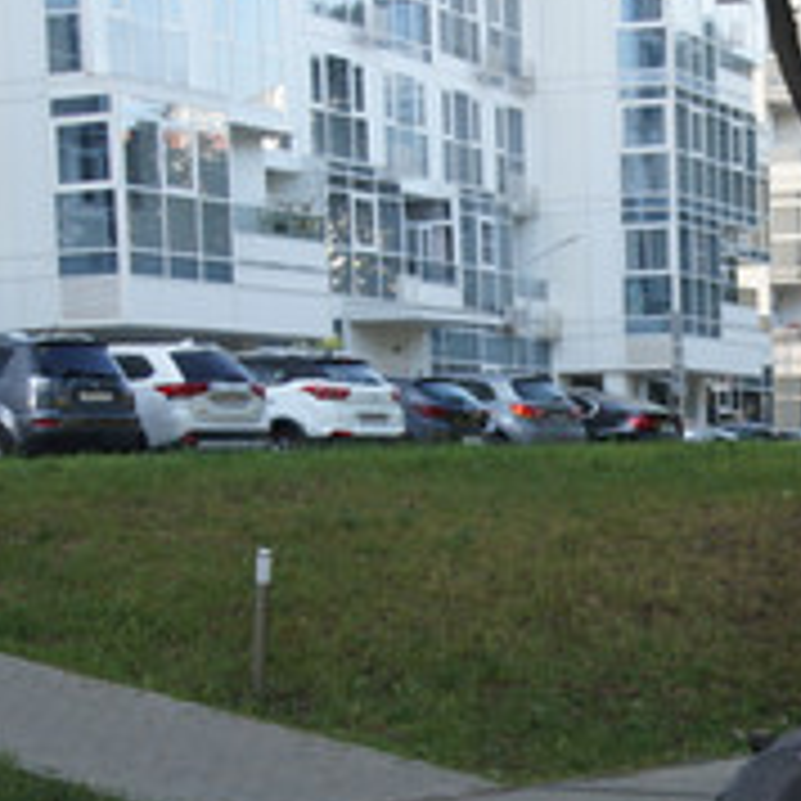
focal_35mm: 101
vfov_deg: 16.8
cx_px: 783
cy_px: 819
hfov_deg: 16.9
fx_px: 2644
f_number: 4
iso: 160
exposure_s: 1/160
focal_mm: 22
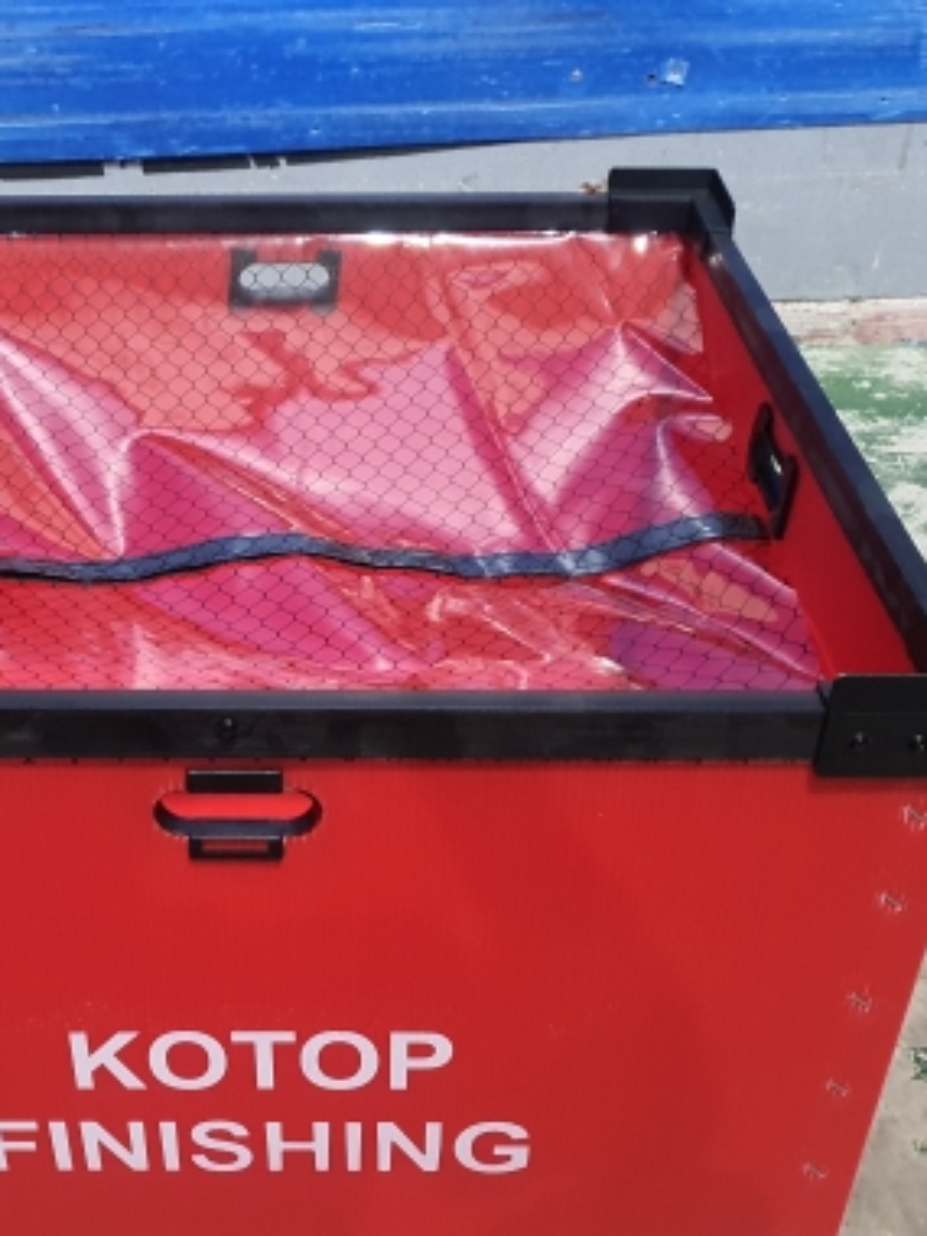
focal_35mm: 41
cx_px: 273
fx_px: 1464
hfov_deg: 34.6
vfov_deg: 45.7
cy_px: 683
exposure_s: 1/50
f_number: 1.5
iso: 640
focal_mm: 4.3
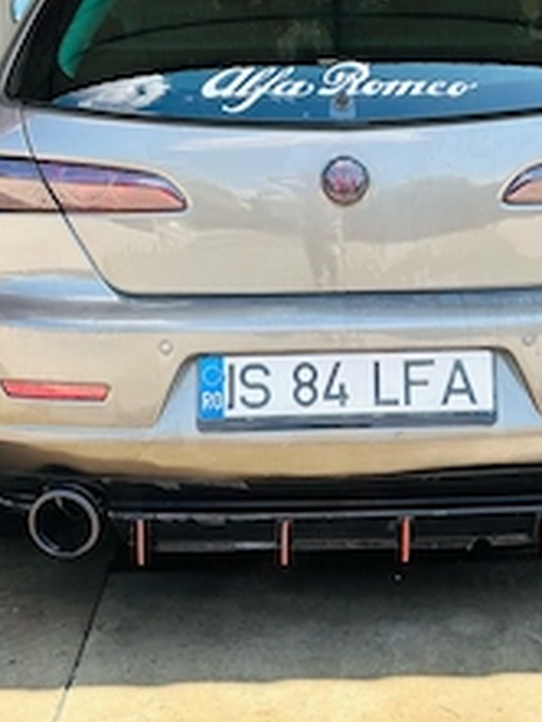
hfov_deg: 17.0
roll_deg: +0.7
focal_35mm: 87
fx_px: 1815
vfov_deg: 22.1
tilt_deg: -7.5
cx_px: 356
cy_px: 98
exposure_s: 1/484
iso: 80
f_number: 1.78
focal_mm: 6.86
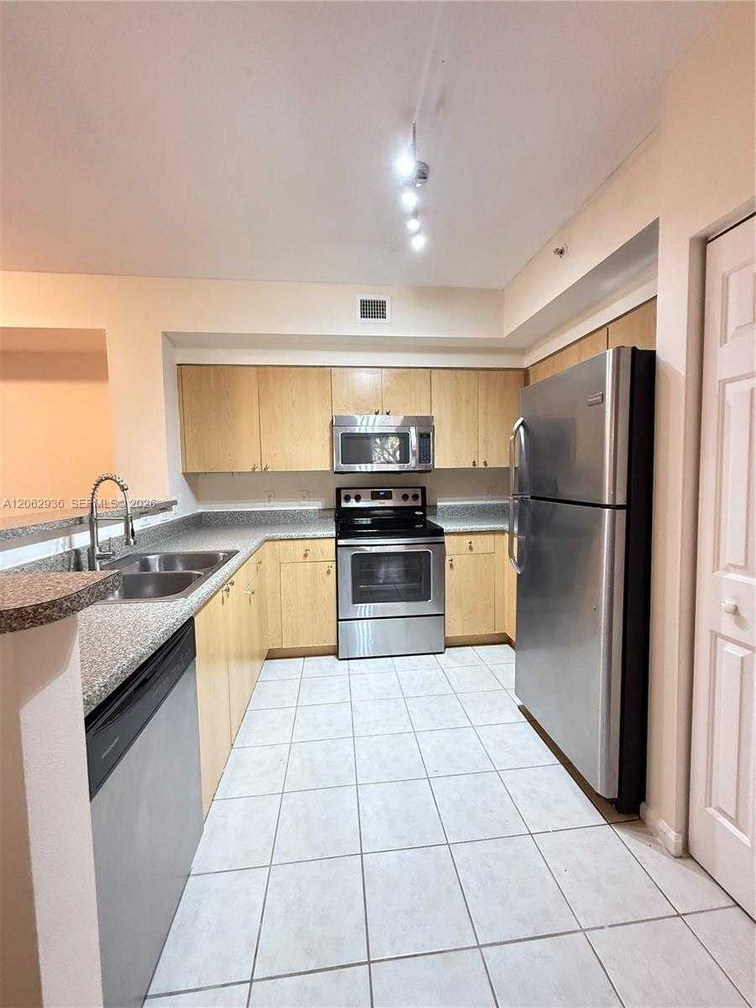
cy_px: 504
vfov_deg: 102.1
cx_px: 378
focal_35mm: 14
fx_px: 408
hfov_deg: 85.7
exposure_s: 1/60
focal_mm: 2.22
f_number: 2.2
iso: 800
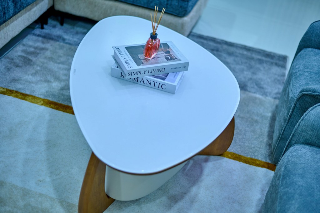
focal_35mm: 50
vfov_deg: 27.0
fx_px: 444
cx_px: 160
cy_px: 106
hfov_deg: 39.6
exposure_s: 1/125
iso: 800
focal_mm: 50
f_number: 2
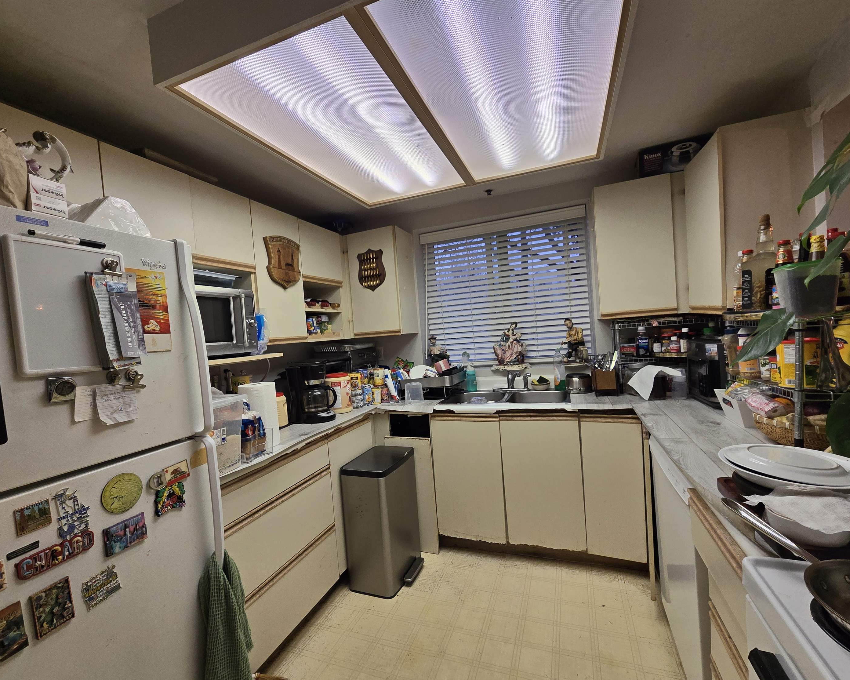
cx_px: 428
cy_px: 351
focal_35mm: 14
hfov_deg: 100.7
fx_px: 352
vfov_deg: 88.0
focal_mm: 2.2
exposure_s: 1/120
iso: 100
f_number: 2.2
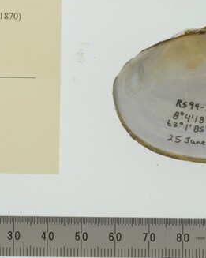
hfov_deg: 7.5
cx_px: 138
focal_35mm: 207
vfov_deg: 9.3
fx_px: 1580
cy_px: 29
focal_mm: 60
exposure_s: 1/10
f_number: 32
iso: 100
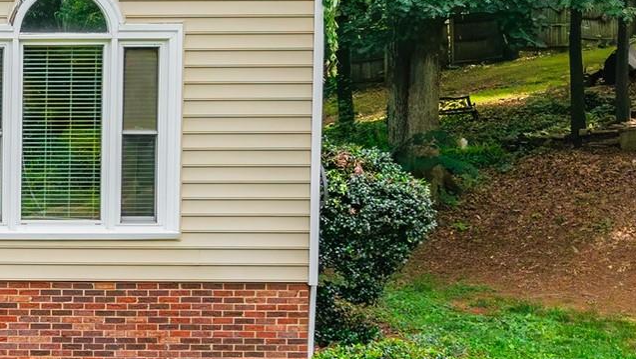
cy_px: 162
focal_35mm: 84
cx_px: -384
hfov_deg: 20.6
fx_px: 1417
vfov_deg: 14.4
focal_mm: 8.67
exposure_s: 1/60
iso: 280
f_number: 1.8
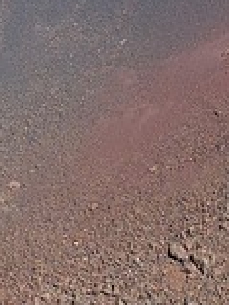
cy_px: 104
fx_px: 1332
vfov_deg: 13.1
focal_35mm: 151
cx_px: -160
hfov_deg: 9.4
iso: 40
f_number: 1.8
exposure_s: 1/2331
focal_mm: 5.54
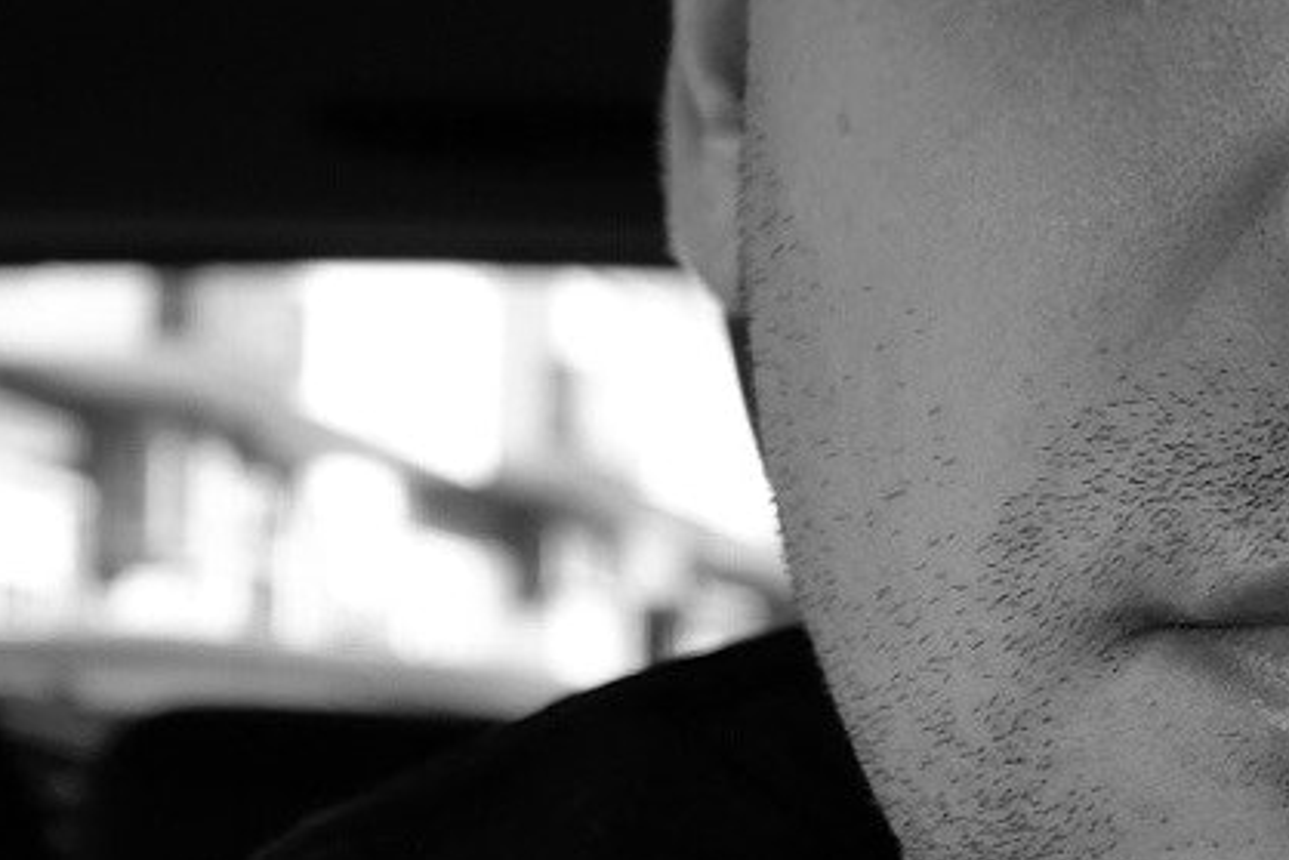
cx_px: 475
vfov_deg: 10.2
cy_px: 526
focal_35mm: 134
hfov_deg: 15.3
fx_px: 4799
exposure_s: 1/60
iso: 400
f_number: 6.4
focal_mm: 23.3
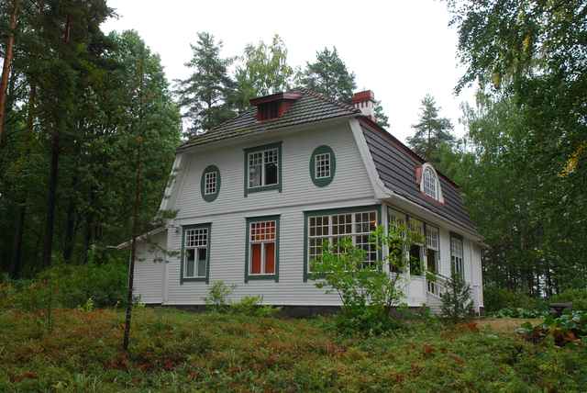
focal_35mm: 33
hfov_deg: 57.2
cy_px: 196
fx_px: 539
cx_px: 294
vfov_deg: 40.0
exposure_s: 1/80
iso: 400
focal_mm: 22
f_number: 8
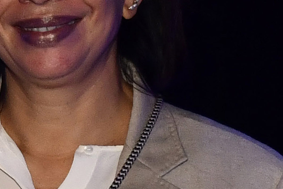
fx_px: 1611
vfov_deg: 6.6
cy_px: -101
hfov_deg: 9.0
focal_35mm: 205
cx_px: -403
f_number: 5.6
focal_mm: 26
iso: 800
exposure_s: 1/100
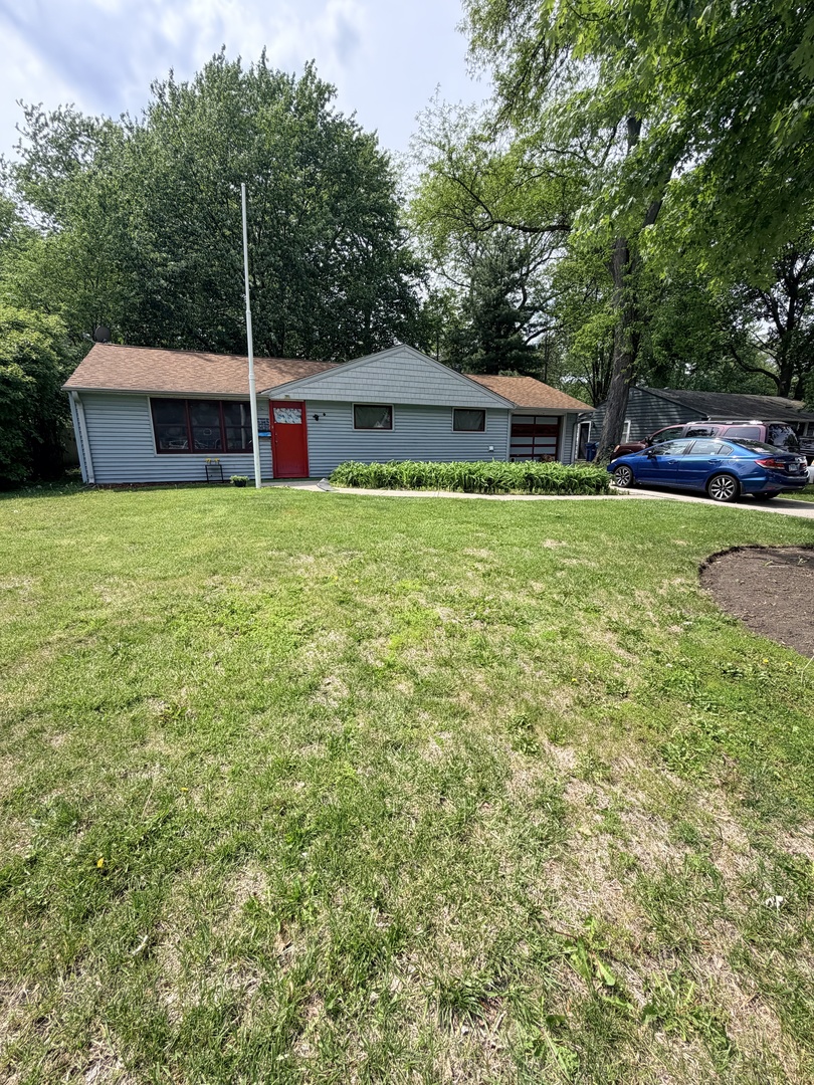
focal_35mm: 14
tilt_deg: -12.0
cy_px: 542
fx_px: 439
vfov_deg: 102.1
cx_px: 407
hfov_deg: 85.7
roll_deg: +0.7
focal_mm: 2.22
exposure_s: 1/726
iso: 40
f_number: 2.2
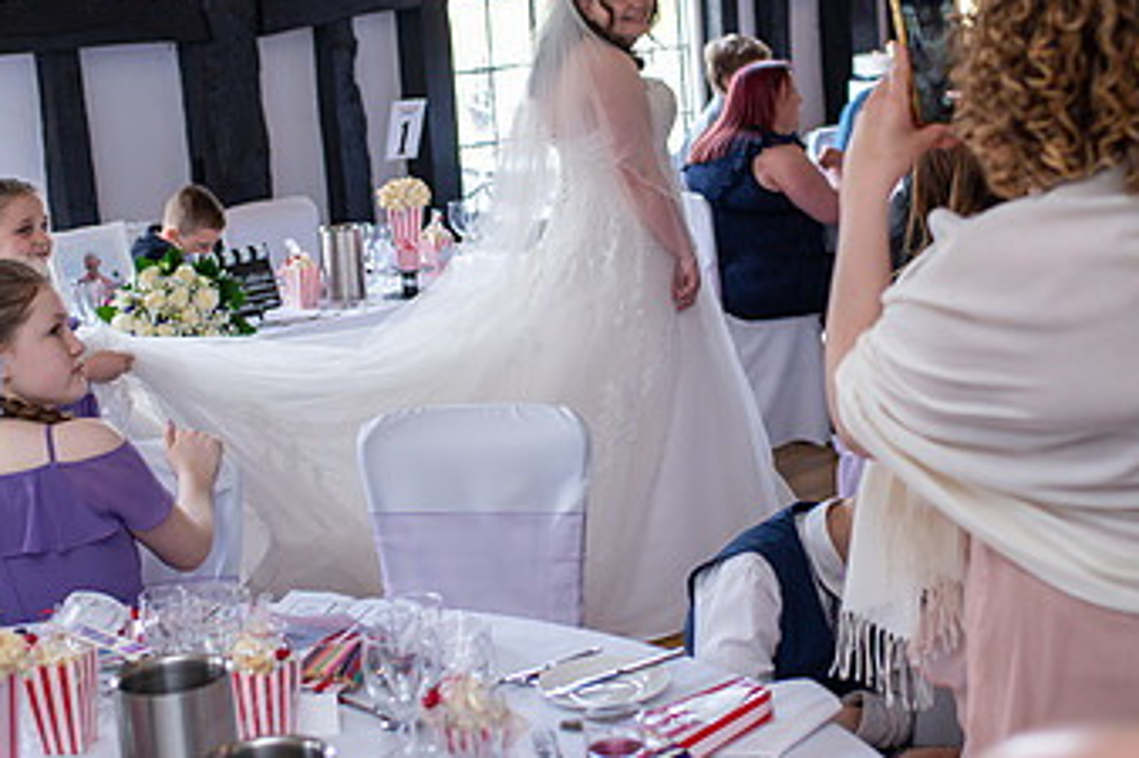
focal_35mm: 60
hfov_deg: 33.4
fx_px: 1897
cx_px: 644
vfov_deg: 22.5
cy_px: 286
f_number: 2.5
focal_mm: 35
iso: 200
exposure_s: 1/100
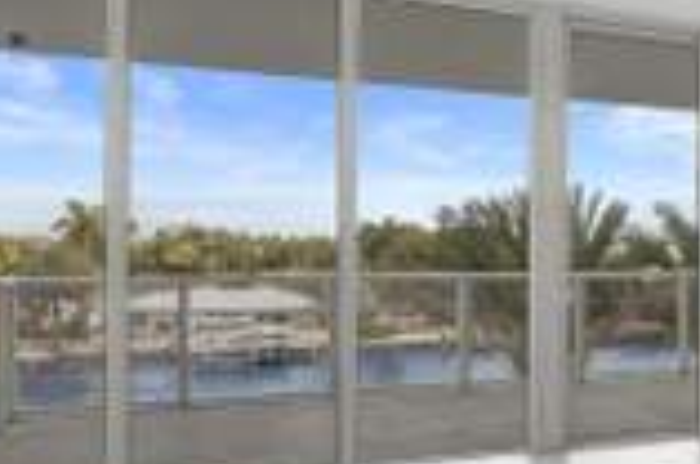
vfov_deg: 27.4
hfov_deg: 31.4
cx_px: 905
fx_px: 951
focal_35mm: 49
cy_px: 239
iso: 1600
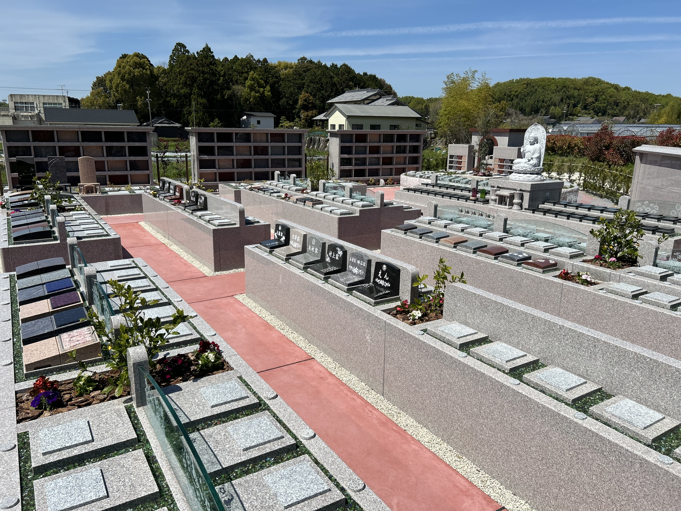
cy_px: 256
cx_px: 340
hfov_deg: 67.3
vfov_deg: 53.1
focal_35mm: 26
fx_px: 511
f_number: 1.5
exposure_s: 1/7463
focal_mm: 5.7
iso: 50
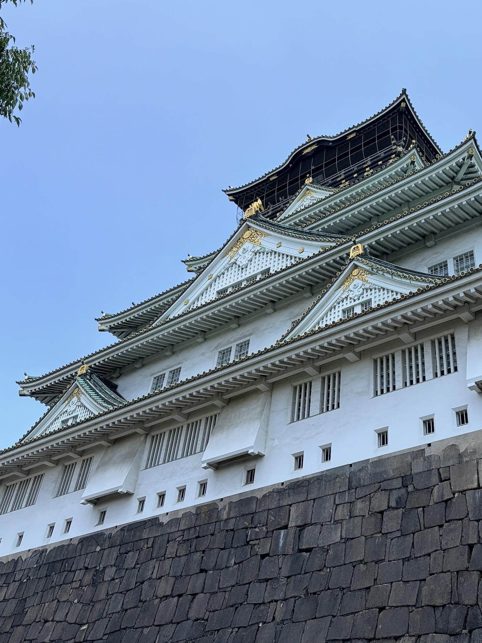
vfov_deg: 50.0
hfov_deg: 38.1
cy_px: 276
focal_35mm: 37
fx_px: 687
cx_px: 330
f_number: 1.6
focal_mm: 5.96
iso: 50
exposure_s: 1/2865
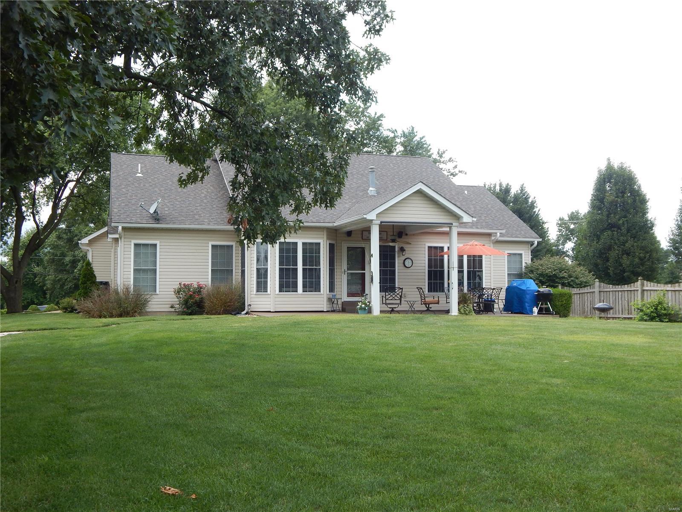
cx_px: 341
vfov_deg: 37.7
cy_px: 256
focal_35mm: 38
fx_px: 749
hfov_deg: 49.0
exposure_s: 1/640
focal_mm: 6.8
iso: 125
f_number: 3.4
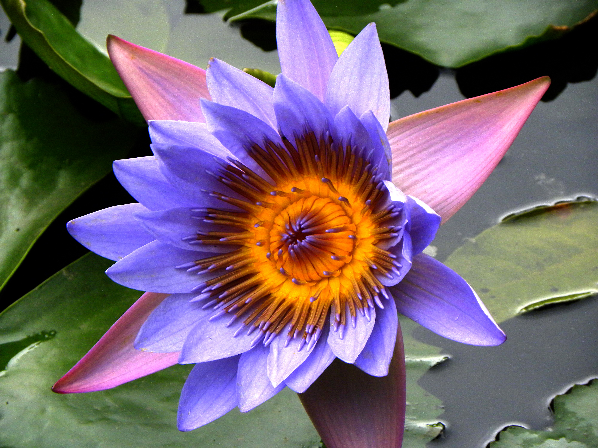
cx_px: 299
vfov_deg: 5.1
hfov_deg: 6.8
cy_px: 224
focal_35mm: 291
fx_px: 5027
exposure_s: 1/207
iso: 200
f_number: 5
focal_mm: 51.8
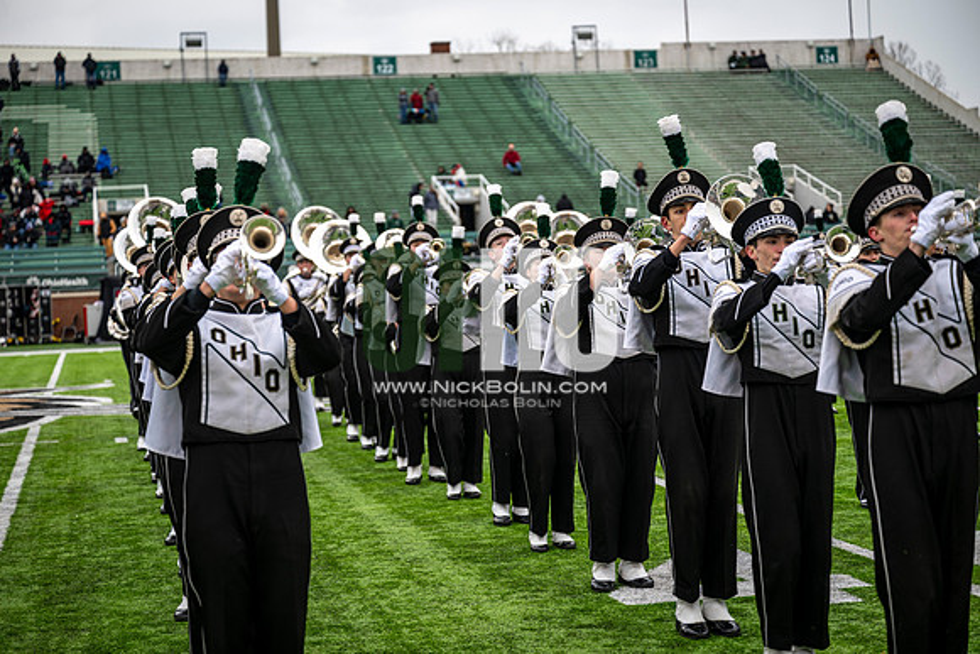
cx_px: 490
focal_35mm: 70
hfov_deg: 28.8
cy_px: 327
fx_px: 1906
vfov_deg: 19.5
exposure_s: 1/500
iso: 100
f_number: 2.8
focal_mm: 70
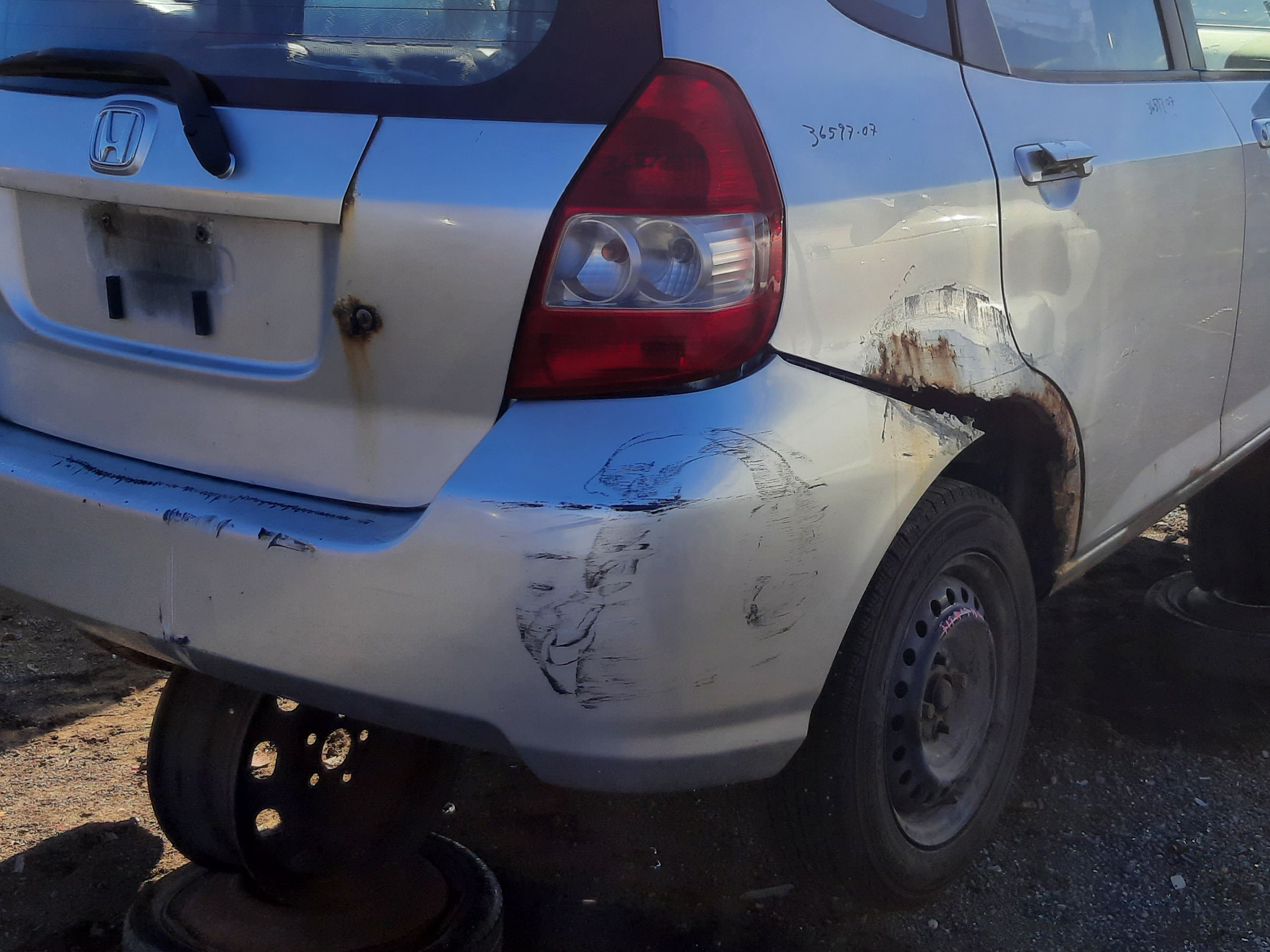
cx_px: 762
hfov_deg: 41.9
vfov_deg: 32.0
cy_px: 332
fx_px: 1651
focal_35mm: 45
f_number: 1.7
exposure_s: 1/1266
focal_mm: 3.92
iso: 40
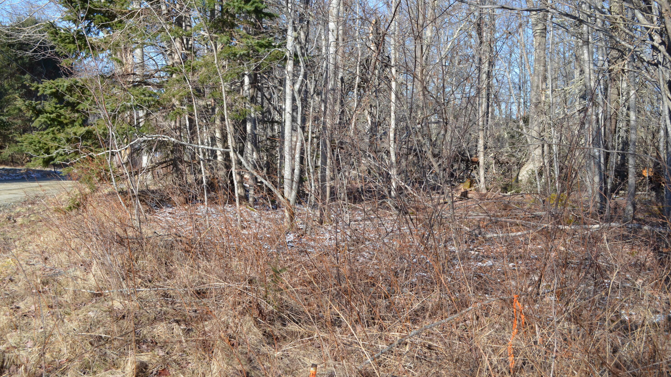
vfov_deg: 29.0
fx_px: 729
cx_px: 334
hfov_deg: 49.4
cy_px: 181
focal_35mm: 41
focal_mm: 26
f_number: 8
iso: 800
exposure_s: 1/1000
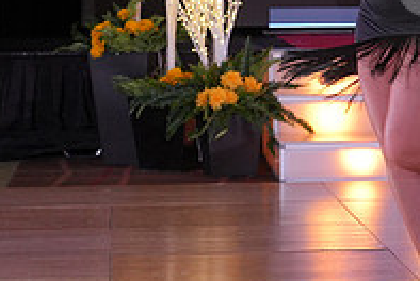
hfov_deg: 9.7
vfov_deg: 6.7
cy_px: -10
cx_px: 612
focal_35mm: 206
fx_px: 2407
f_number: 4.5
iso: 2000
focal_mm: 70
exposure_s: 1/400
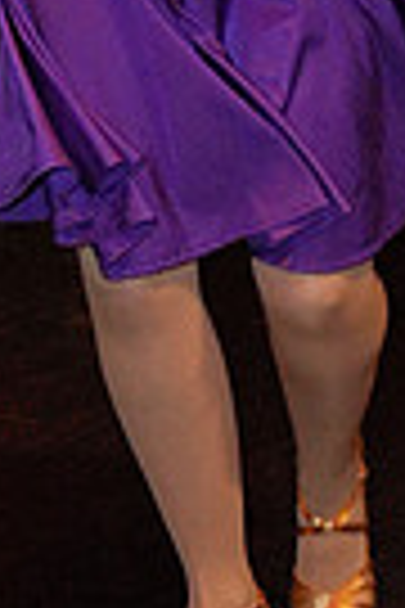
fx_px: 3324
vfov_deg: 10.2
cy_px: -239
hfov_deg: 7.0
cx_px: 115
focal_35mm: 197
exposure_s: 1/200
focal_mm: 46
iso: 4000
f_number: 4
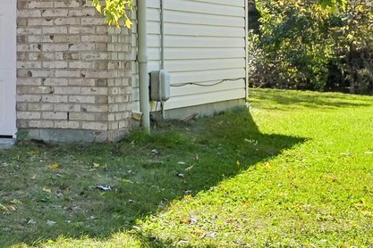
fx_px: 1248
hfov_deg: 14.0
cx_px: -397
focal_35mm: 120
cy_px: -188
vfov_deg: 10.7
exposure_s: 1/250
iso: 100
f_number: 8
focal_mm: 24.5
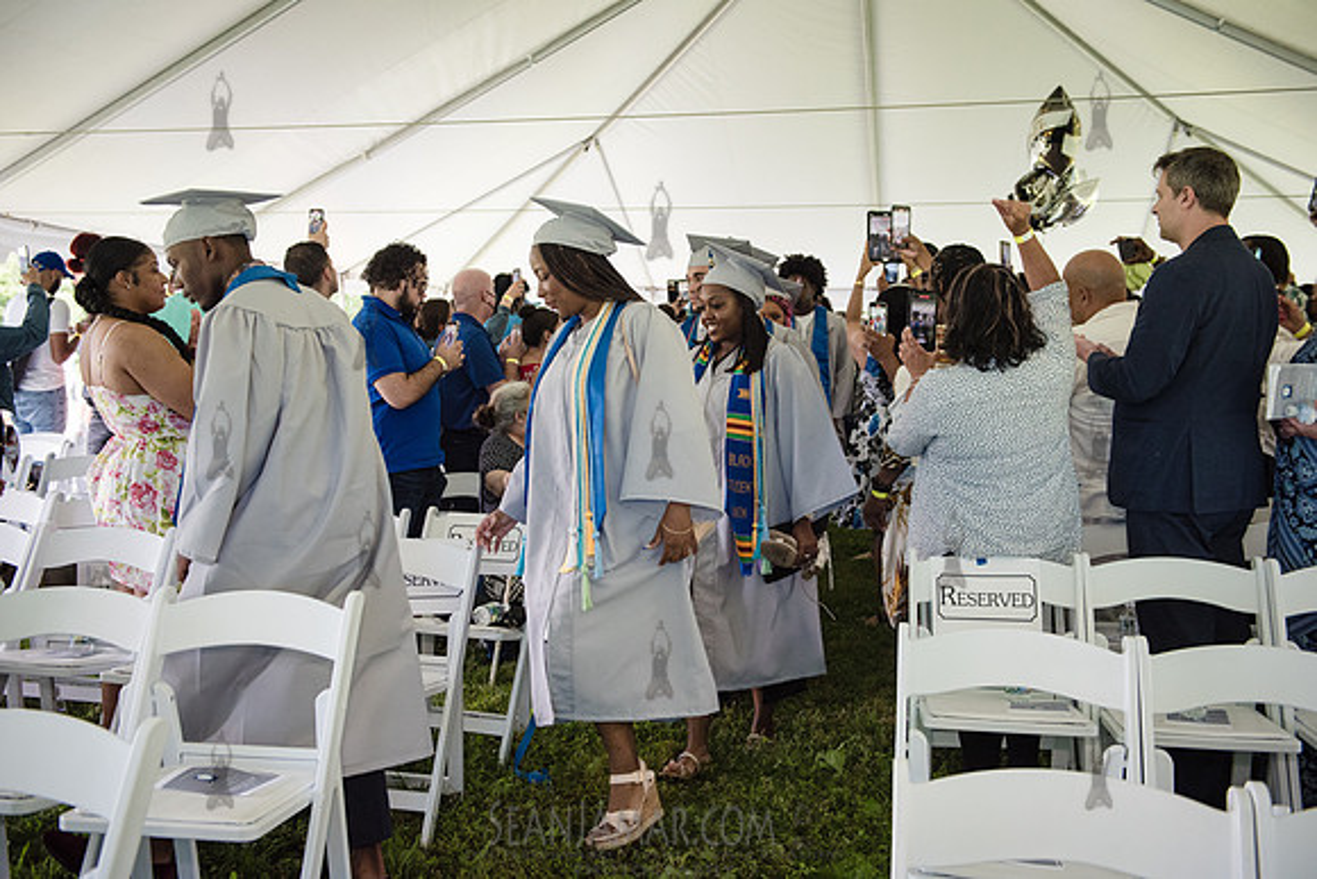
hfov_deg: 54.4
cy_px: 440
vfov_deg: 37.9
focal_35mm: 35
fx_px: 1281
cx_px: 658
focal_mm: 35
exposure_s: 1/400
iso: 2500
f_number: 4
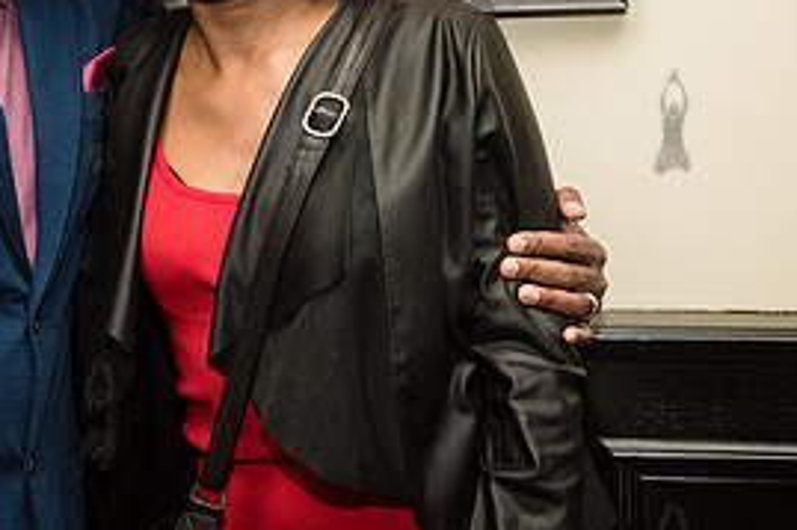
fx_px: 1814
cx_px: 98
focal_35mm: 82
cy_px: 120
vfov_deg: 16.5
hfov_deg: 24.2
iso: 2000
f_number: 4.5
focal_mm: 38
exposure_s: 1/250
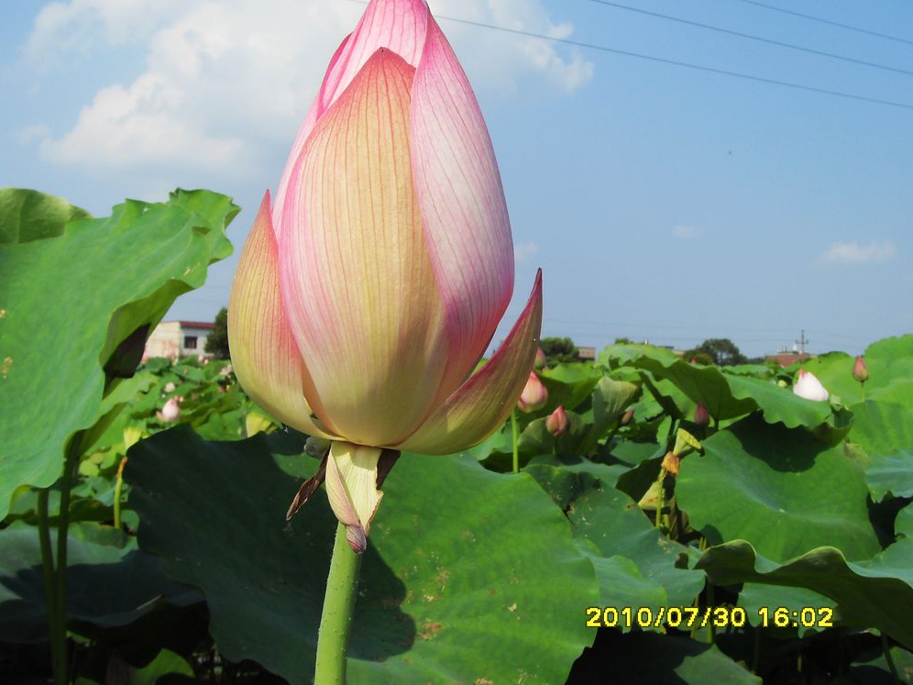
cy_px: 293
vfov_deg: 30.8
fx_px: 1240
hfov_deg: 40.4
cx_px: 400
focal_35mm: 47
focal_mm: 6.6
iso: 80
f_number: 6.2
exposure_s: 1/350
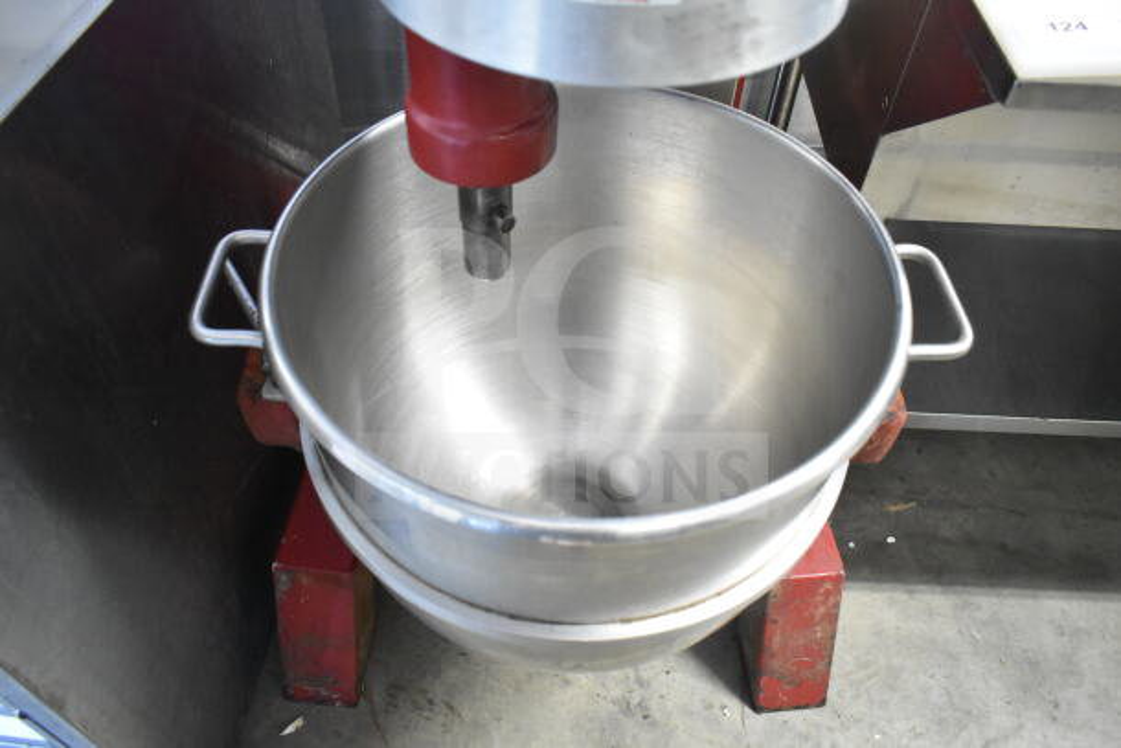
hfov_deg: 67.4
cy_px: 374
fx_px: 841
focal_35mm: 27
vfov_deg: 48.0
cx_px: 560
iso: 5000
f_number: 3.5
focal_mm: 18
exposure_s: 1/30
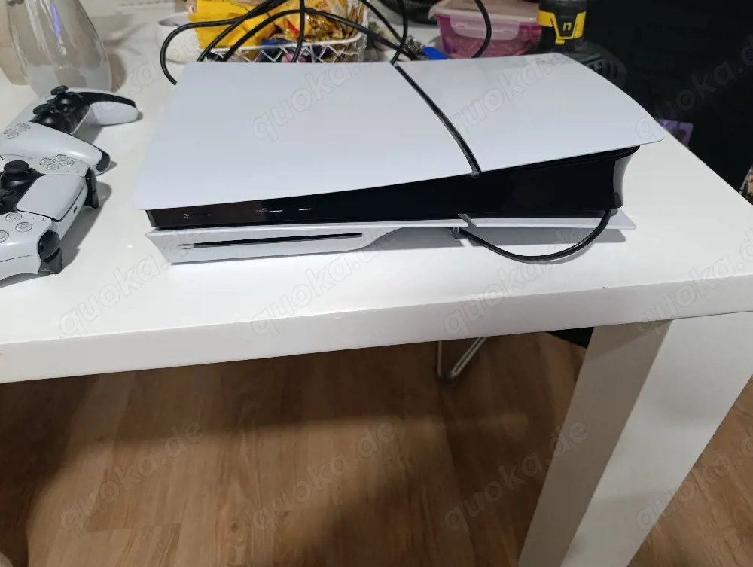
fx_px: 501
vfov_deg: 59.0
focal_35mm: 23
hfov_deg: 73.8
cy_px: 284
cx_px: 376
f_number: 1.65
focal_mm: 6.11
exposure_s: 1/33.3
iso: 1058
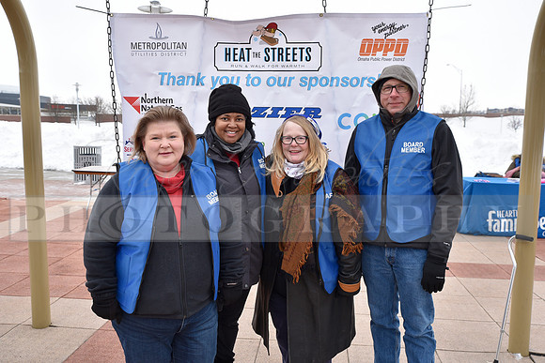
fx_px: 530
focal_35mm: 35
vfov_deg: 37.9
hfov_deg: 54.4
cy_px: 182
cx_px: 272
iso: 400
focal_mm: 35
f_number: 6.3
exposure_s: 1/160
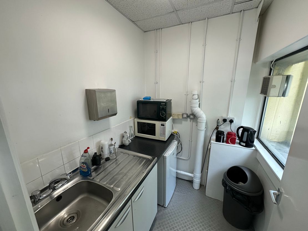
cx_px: 154
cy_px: 116
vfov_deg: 85.7
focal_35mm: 14
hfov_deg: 102.1
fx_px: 125
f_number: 2.2
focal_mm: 2.22
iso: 160
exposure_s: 1/100
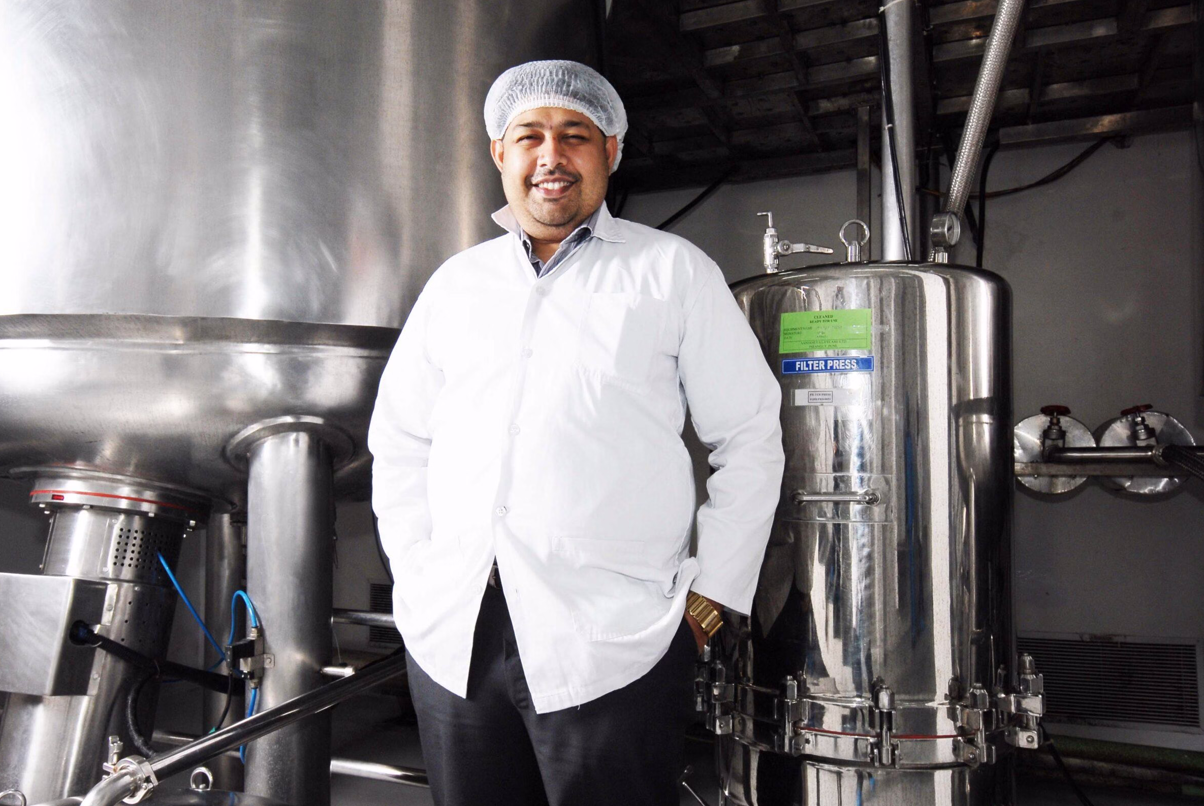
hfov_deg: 66.2
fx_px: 922
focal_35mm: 28
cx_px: 564
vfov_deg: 47.2
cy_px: 434
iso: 200
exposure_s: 1/125
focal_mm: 17
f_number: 10
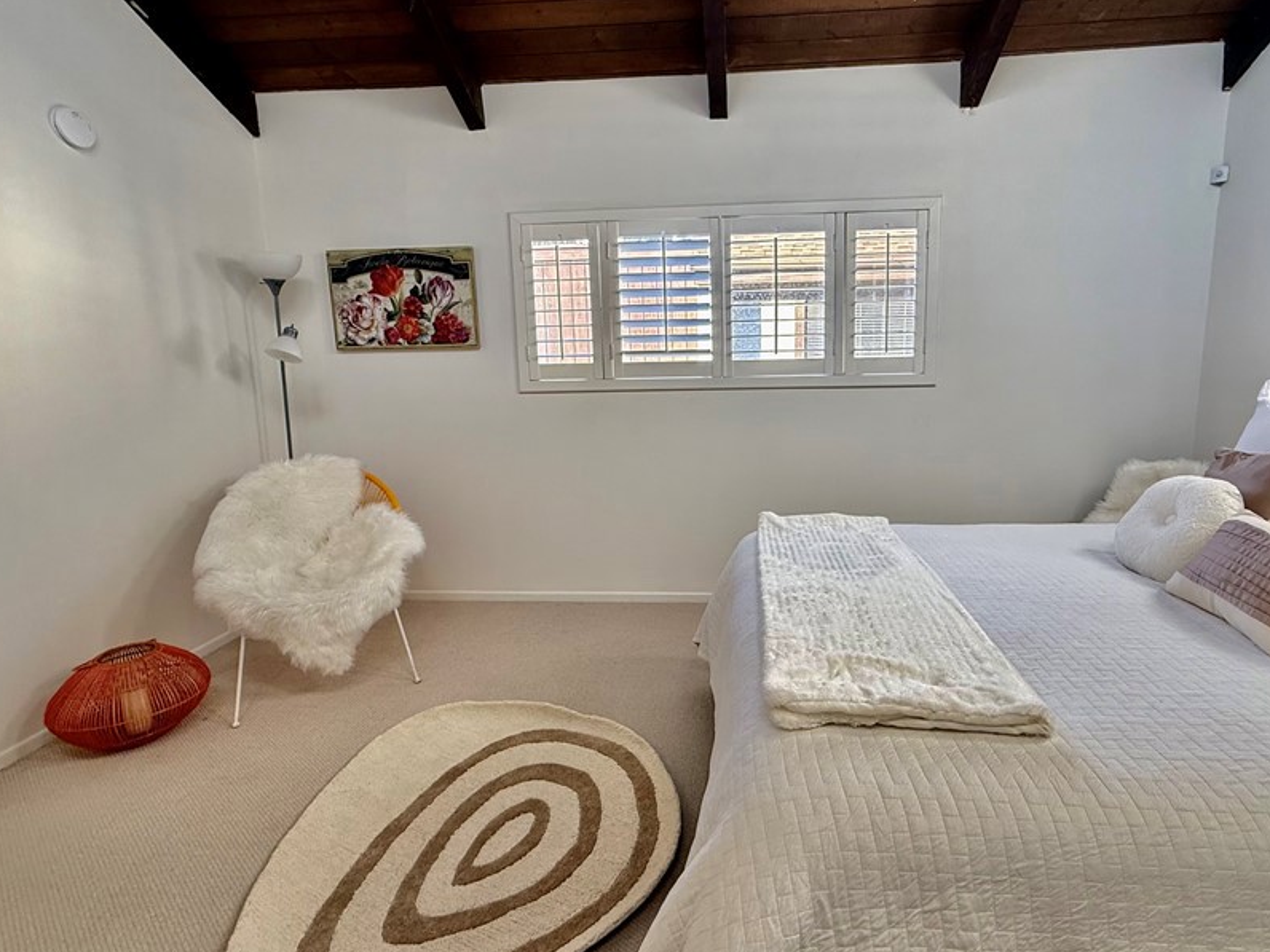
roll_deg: +0.9
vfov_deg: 71.6
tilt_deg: -8.4
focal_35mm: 18
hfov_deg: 87.5
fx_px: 660
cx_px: 692
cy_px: 453
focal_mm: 2.22
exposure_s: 1/99
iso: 250
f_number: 2.2
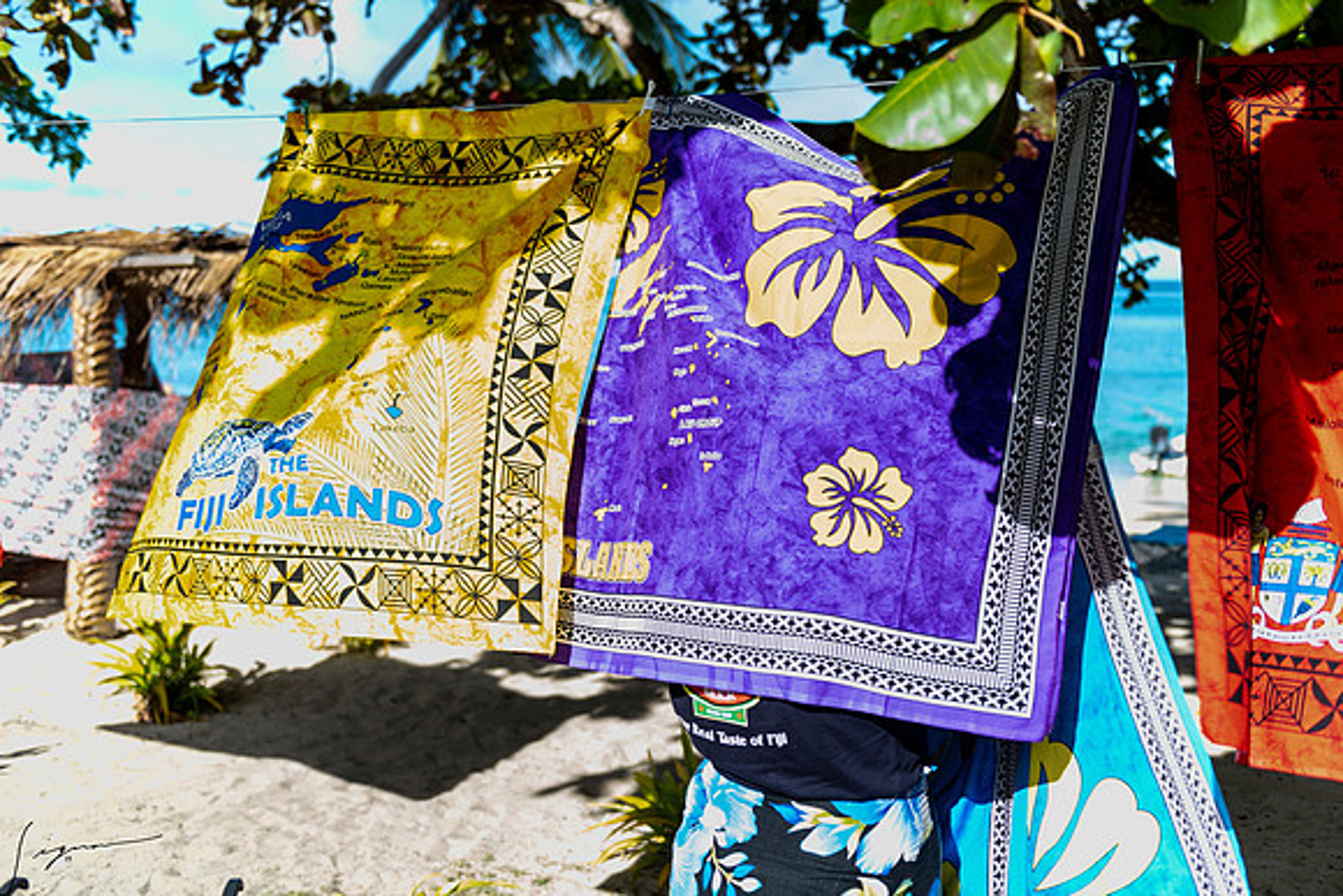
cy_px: 448
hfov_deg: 50.7
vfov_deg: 35.1
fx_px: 1418
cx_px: 672
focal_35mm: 38
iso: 64
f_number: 2.8
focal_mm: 38
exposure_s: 1/100
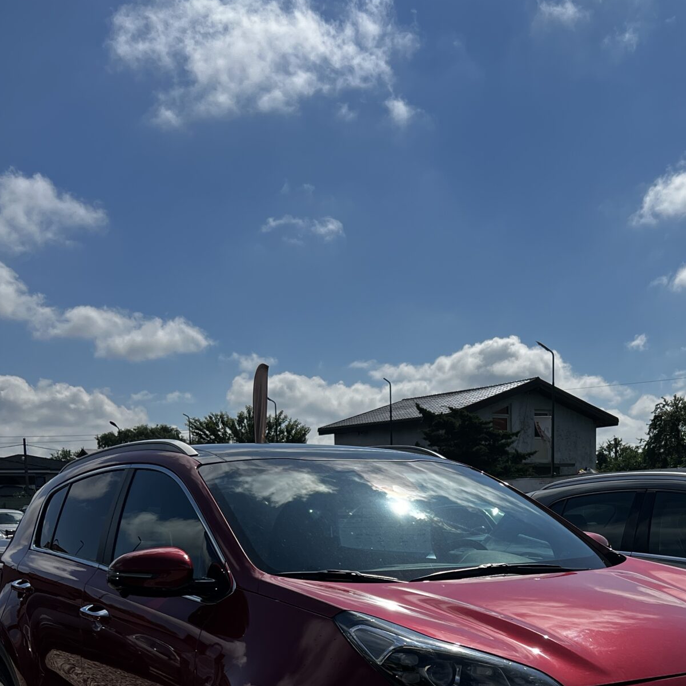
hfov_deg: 34.2
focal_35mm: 49
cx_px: 489
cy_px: 622
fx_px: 1099
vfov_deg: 32.9
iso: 50
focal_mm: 5.7
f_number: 1.5
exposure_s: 1/12658
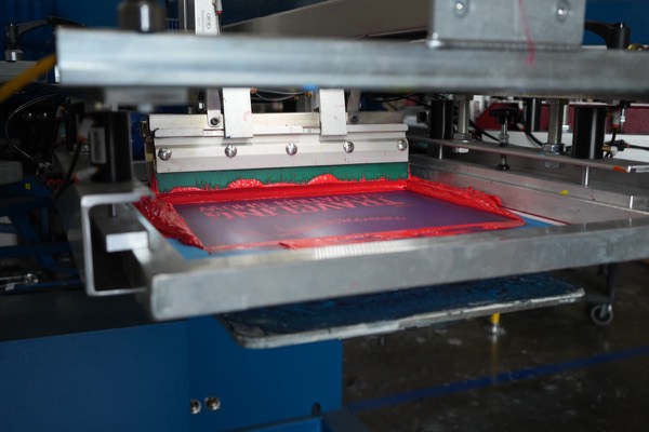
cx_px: 324
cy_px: 216
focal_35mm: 37
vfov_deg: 35.9
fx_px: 667
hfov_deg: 51.9
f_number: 4
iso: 500
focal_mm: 37
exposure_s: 1/100
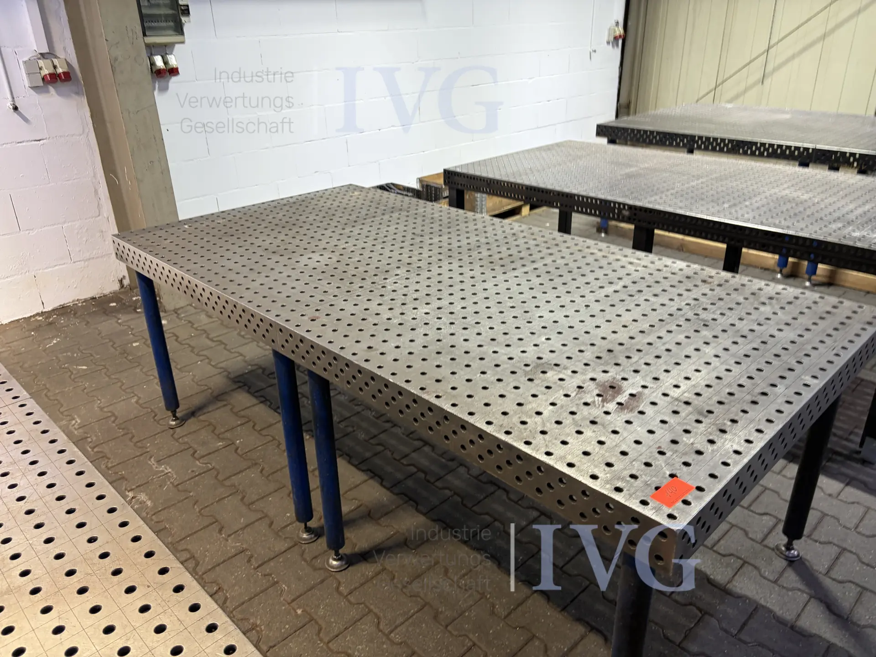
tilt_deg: -18.8
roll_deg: +0.6
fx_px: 658
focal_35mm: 26
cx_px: 438
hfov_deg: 67.3
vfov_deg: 53.1
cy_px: 328
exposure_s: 1/50
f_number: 1.6
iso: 100
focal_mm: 5.96
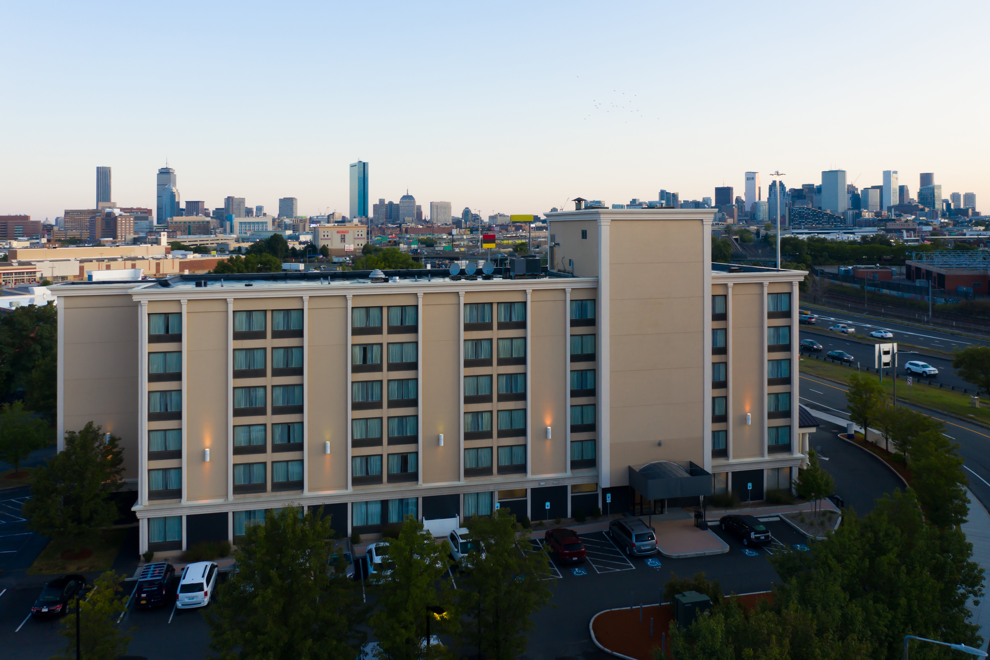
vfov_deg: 46.4
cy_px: 330
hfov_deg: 65.5
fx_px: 770
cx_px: 495
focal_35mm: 28
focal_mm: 10.26
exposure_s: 1/100
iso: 100
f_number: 4
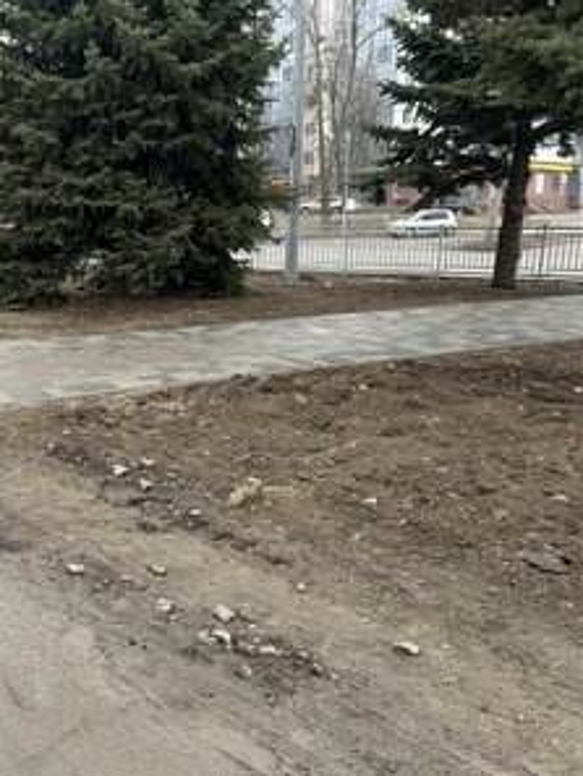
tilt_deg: -12.2
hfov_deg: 39.3
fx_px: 785
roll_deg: +0.9
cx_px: 125
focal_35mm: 35
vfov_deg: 52.6
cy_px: 389
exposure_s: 1/259
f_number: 1.5
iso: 40
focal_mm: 5.7
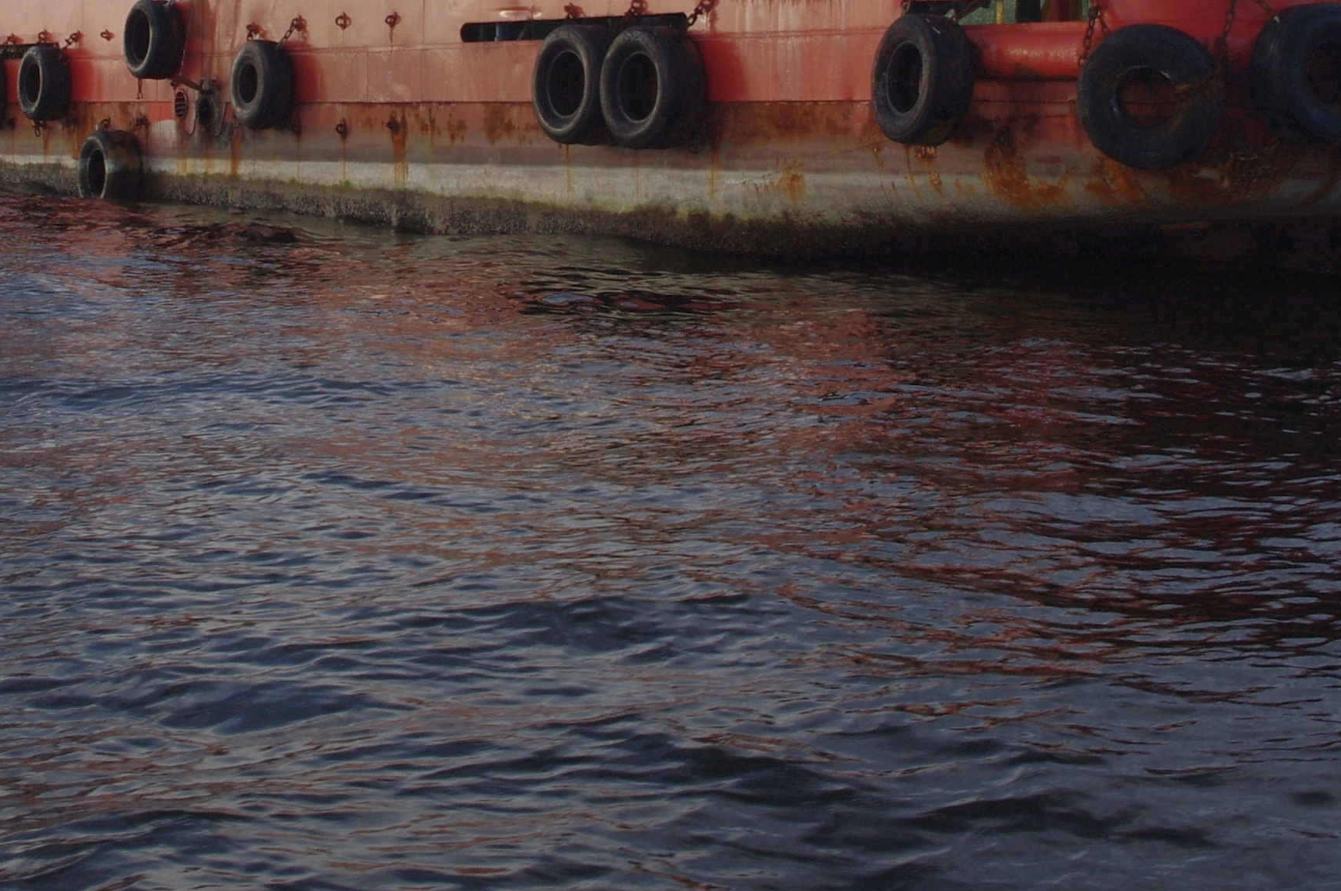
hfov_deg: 29.8
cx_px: 419
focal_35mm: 67
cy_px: 25
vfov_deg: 19.7
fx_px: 2493
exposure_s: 1/640
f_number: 7.1
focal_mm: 18
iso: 400
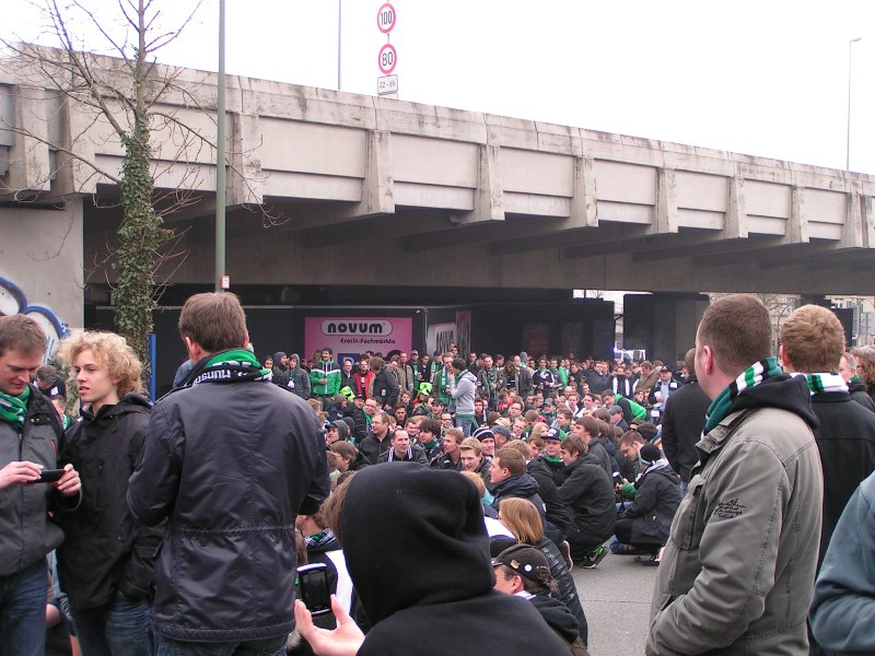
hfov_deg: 32.2
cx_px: 438
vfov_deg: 24.4
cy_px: 328
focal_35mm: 60
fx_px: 1517
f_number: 4
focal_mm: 9.2
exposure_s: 1/100
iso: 50
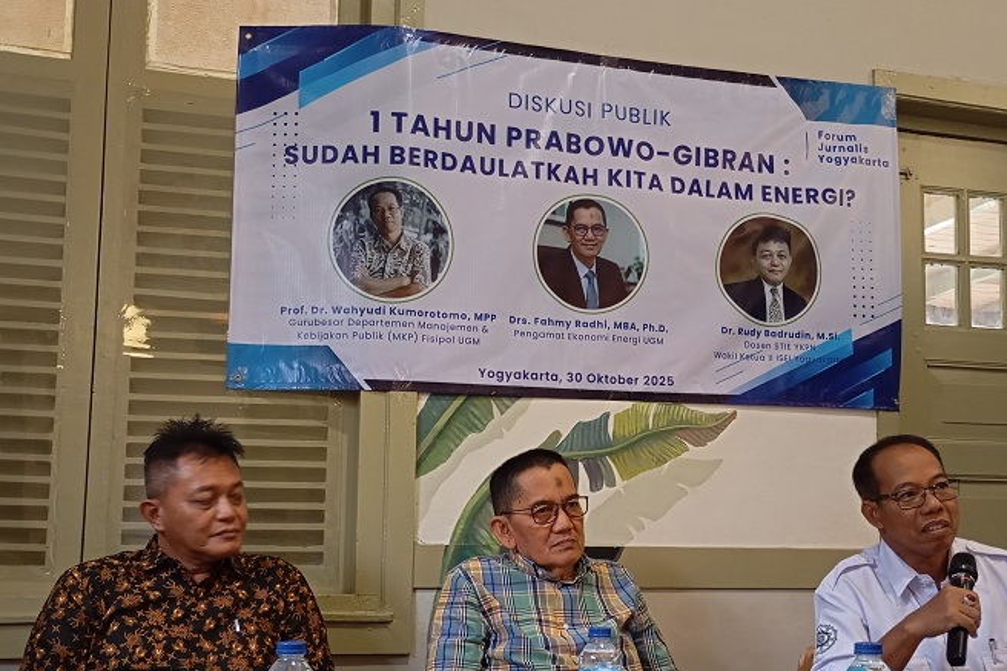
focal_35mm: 40
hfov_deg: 48.4
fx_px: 1119
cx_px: 531
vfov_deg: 33.2
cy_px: 435
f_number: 1.8
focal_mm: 4.27
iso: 1482
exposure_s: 1/20
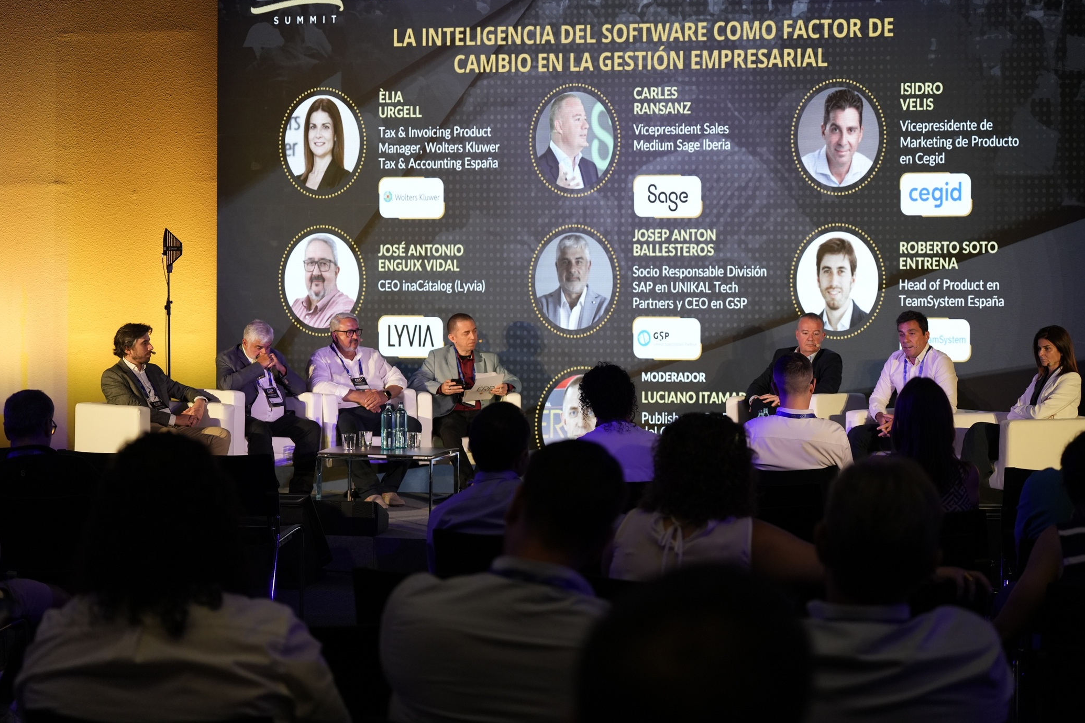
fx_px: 2140
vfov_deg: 19.2
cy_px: 361
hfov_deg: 28.5
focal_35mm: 71
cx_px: 549
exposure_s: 1/126
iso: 1600
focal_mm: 70
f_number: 4.5
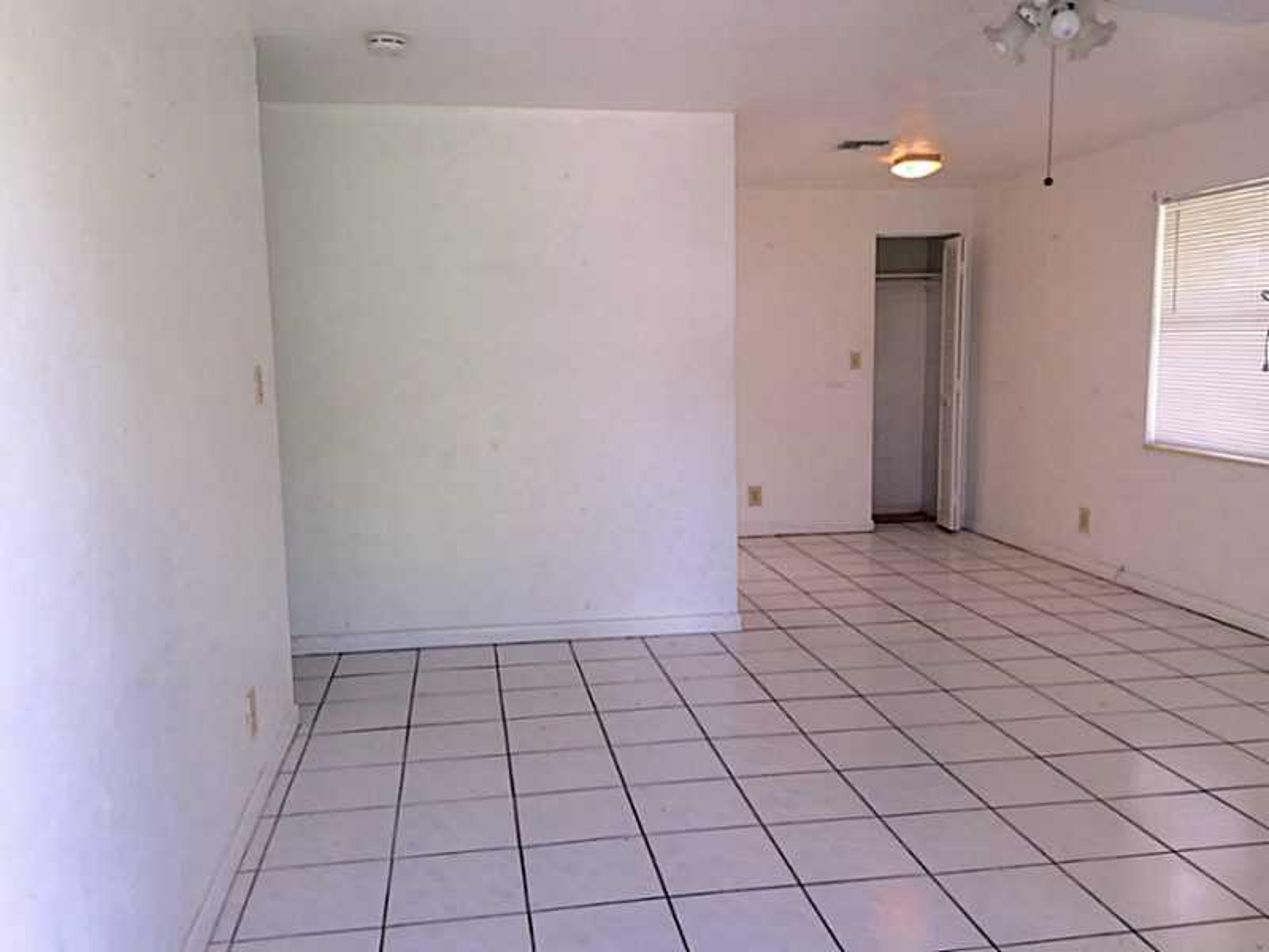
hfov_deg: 61.7
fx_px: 1063
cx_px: 634
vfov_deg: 48.2
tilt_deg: -6.9
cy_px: 476
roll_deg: +0.4
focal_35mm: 29
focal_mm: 4.15
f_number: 2.2
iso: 32
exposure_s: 1/60
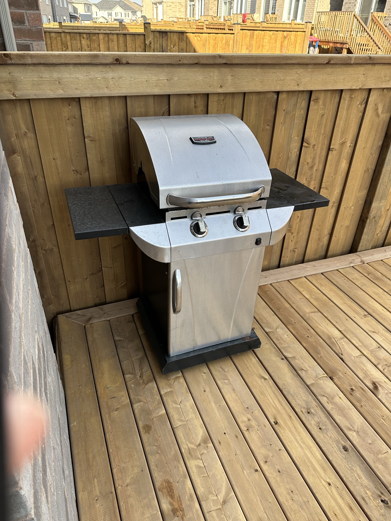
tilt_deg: -32.0
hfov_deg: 56.8
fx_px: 361
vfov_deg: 71.6
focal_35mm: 24
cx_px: 196
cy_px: 260
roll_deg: -2.0
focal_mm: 6.86
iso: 80
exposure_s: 1/729
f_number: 1.78
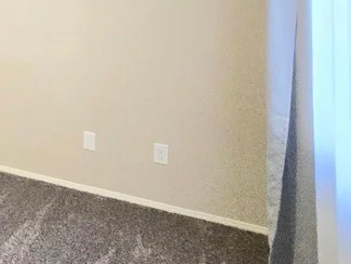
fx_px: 416
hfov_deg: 32.4
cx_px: -121
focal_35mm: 41
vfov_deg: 30.3
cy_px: -47
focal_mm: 2.2
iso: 800
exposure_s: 1/60.2
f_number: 2.2
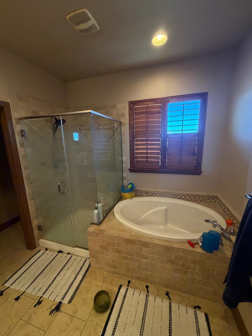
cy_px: 168
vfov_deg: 102.0
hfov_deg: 85.7
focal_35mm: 14
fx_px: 136
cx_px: 126
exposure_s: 1/60
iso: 500
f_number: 2.2
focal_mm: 2.22
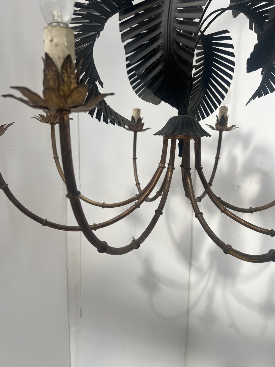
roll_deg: -0.3
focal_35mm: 26
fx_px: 275
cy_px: 184
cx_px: 138
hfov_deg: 53.1
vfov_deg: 67.3
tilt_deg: -7.3
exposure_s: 1/121
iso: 64
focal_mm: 5.7
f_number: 1.5
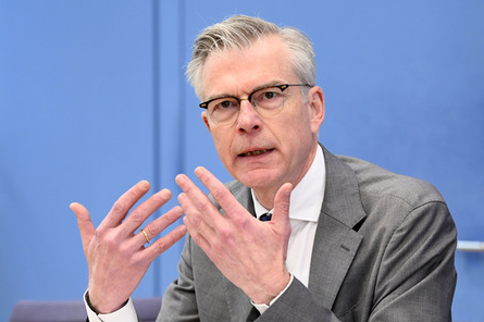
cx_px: 241
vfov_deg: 9.0
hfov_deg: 13.5
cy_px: 162
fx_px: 2042
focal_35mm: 152
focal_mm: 150
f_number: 5.6
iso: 4000
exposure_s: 1/500
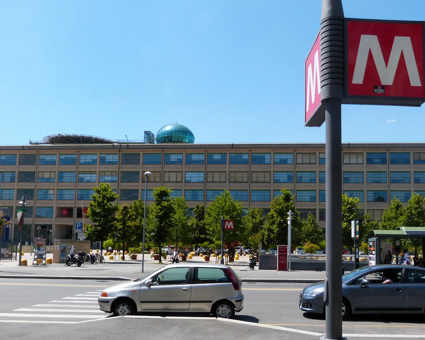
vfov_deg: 43.1
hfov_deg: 52.7
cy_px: 205
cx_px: 242
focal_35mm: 34
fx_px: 428
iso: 100
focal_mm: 4.5
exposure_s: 1/320
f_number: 5.6
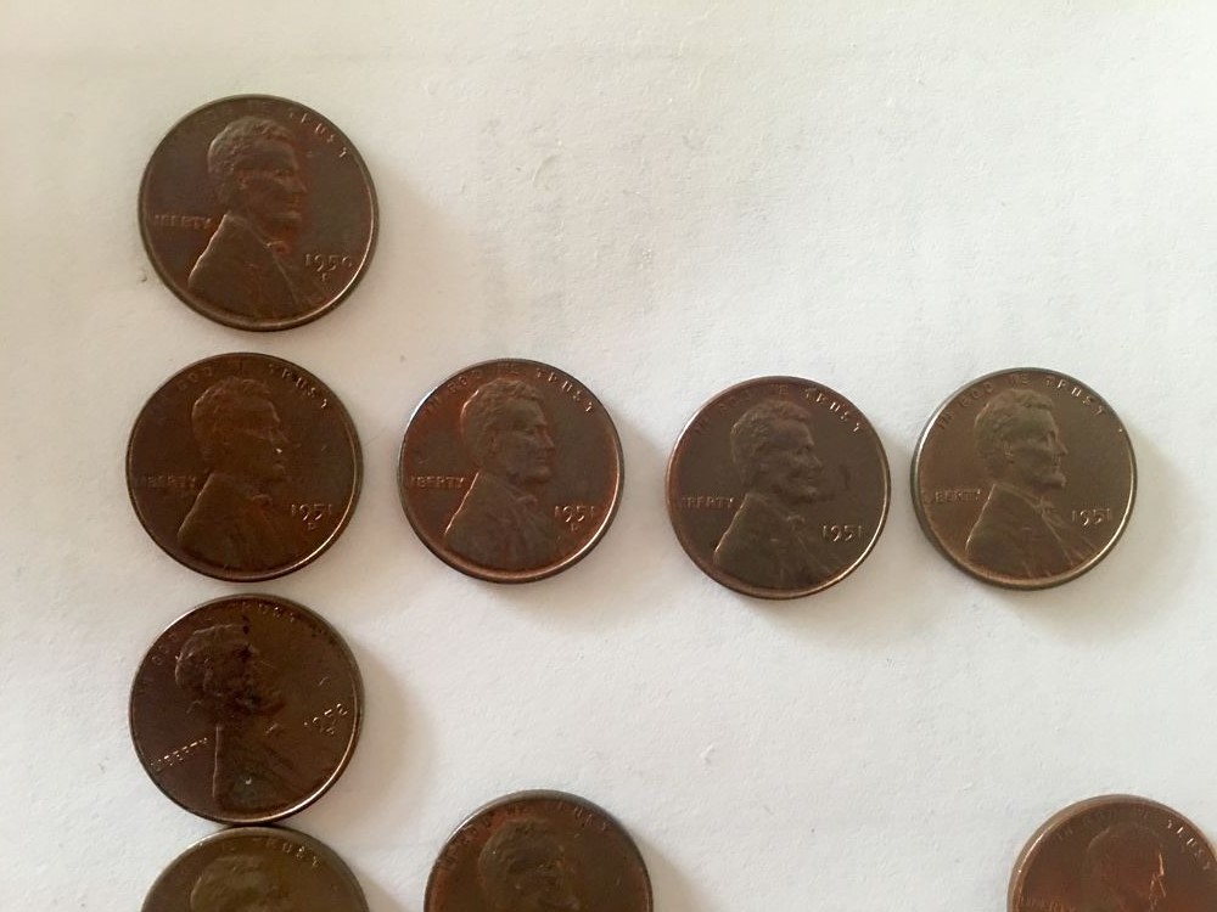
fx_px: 1020
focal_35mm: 29
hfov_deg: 61.7
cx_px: 608
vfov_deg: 48.2
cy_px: 456
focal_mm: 4.15
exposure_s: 1/15
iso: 80
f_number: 2.2
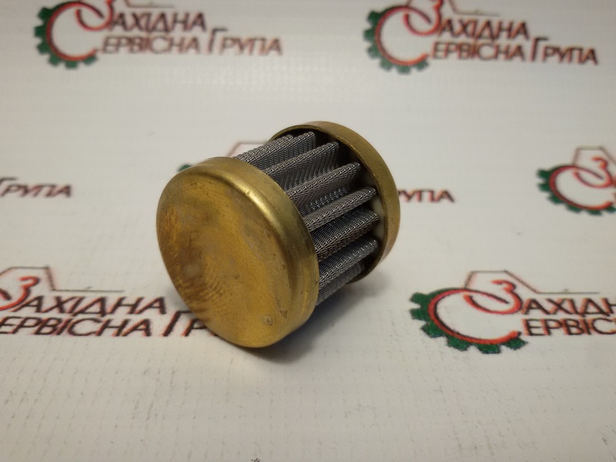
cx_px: 308
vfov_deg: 45.4
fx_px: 552
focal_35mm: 31
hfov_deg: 58.4
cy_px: 231
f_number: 2.4
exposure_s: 1/100
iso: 50
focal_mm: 2.93
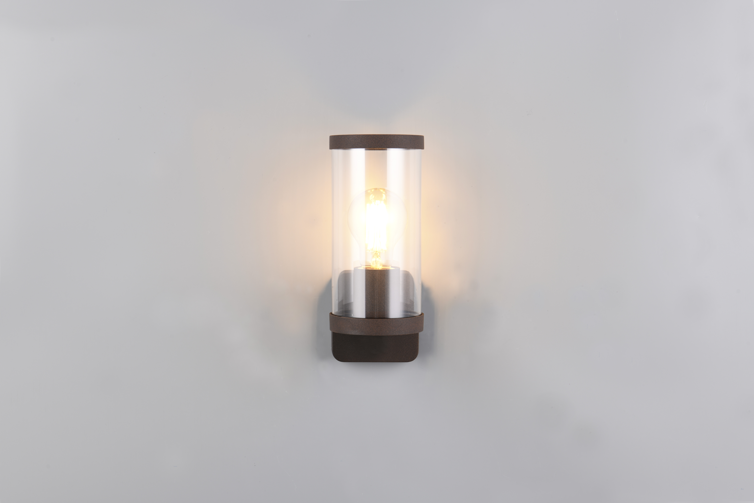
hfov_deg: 28.8
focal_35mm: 70
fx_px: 1466
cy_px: 252
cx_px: 377
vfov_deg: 19.5
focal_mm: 70
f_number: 14
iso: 100
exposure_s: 1/15
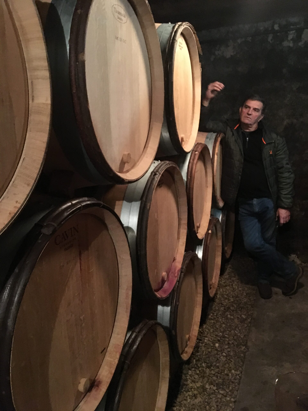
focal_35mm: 29
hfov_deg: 48.2
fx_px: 344
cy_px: 206
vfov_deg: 61.7
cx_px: 154
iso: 400
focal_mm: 4.15
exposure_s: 1/17
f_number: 2.2
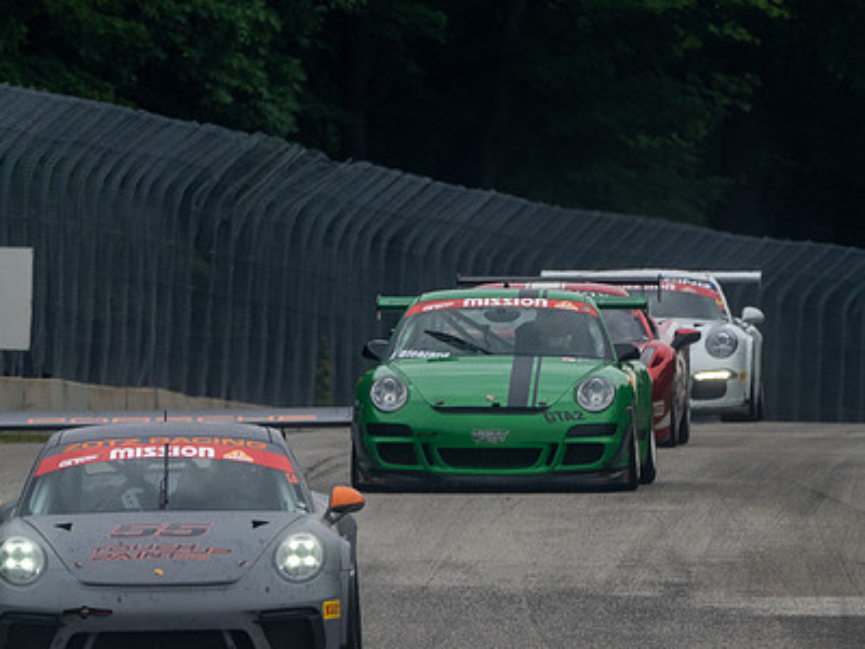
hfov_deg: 1.6
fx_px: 30461
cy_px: 429
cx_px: 463
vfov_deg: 1.2
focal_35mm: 1219
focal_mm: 420
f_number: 9
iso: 400
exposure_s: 1/400
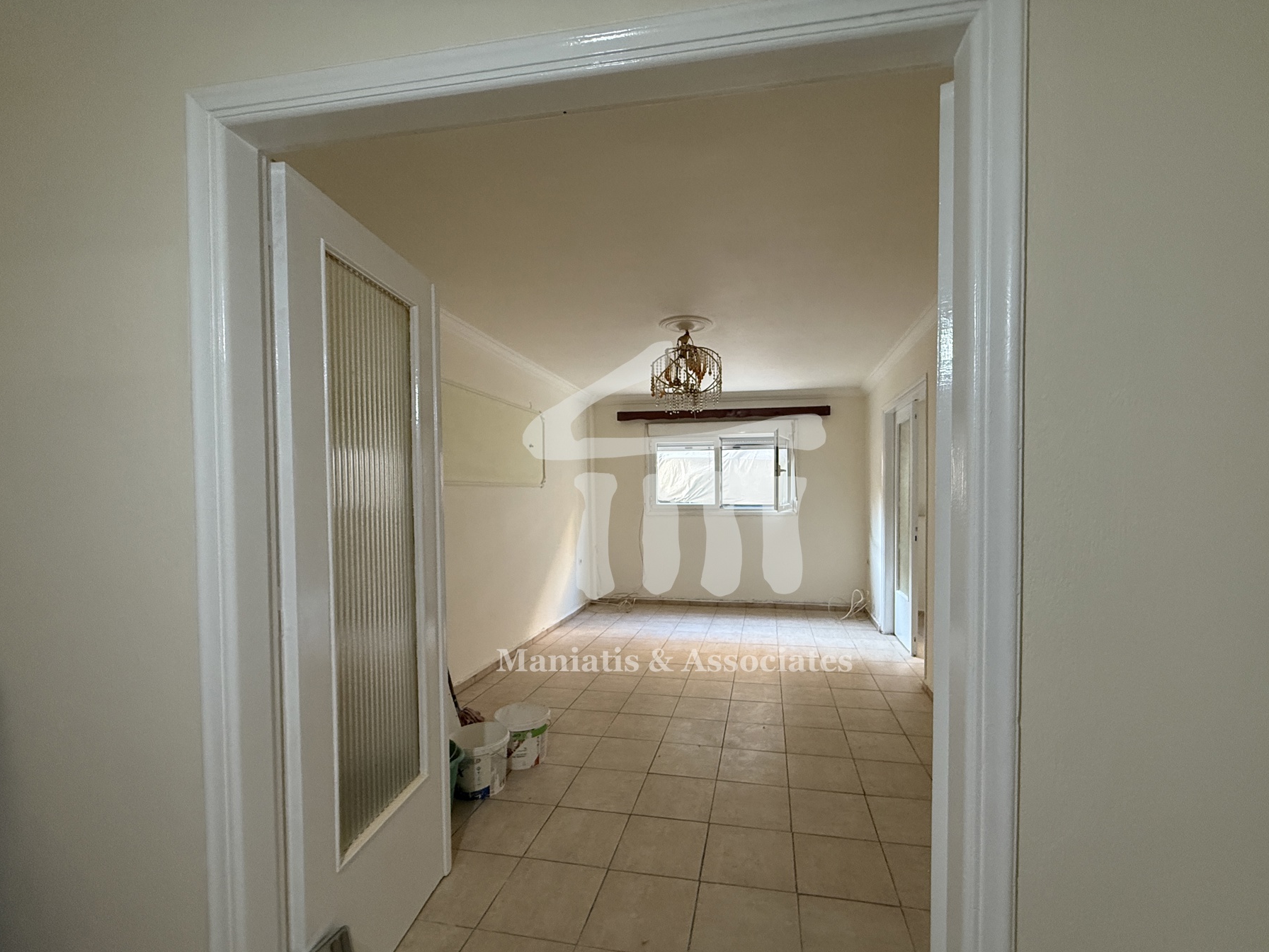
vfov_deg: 81.6
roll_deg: +0.0
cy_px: 507
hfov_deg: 98.1
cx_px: 673
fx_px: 550
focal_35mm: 15
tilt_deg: -1.0
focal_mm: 2.22
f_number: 2.2
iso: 320
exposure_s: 1/100
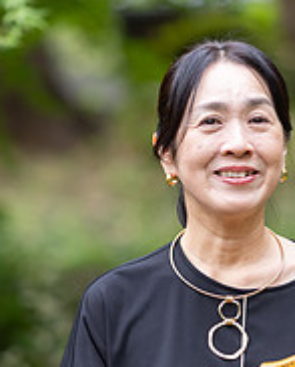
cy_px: 337
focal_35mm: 242
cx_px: 231
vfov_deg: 7.9
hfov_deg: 6.4
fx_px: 2635
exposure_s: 1/250
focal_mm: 105
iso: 280
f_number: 2.2
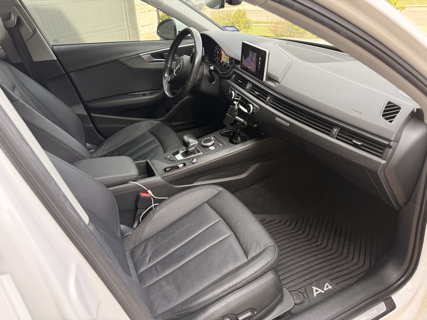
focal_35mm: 24
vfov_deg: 56.8
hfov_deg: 71.6
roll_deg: +1.8
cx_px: 214
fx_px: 296
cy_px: 160
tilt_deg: -29.7
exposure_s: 1/365
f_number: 1.78
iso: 100
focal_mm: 6.76
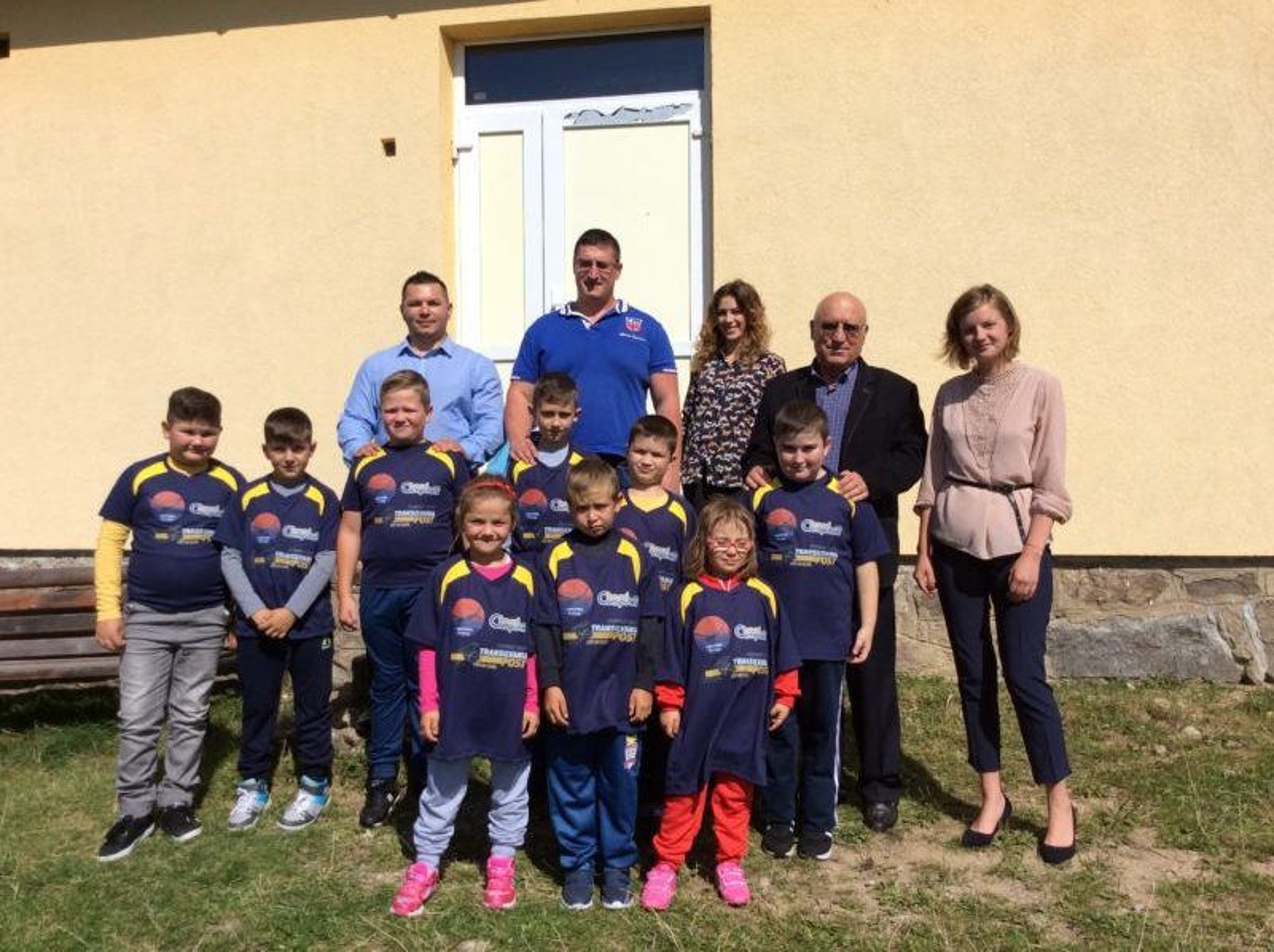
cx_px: 637
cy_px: 476
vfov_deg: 44.1
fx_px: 1176
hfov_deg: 56.9
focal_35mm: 32
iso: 32
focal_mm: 3.3
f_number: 2.4
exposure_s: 1/2488
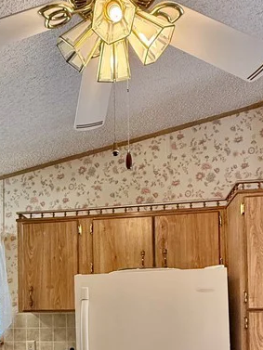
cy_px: 301
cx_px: 64
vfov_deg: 45.3
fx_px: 385
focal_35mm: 38
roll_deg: +0.3
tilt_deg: +1.8
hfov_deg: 36.8
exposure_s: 1/120
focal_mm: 2.22
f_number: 2.2
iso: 250
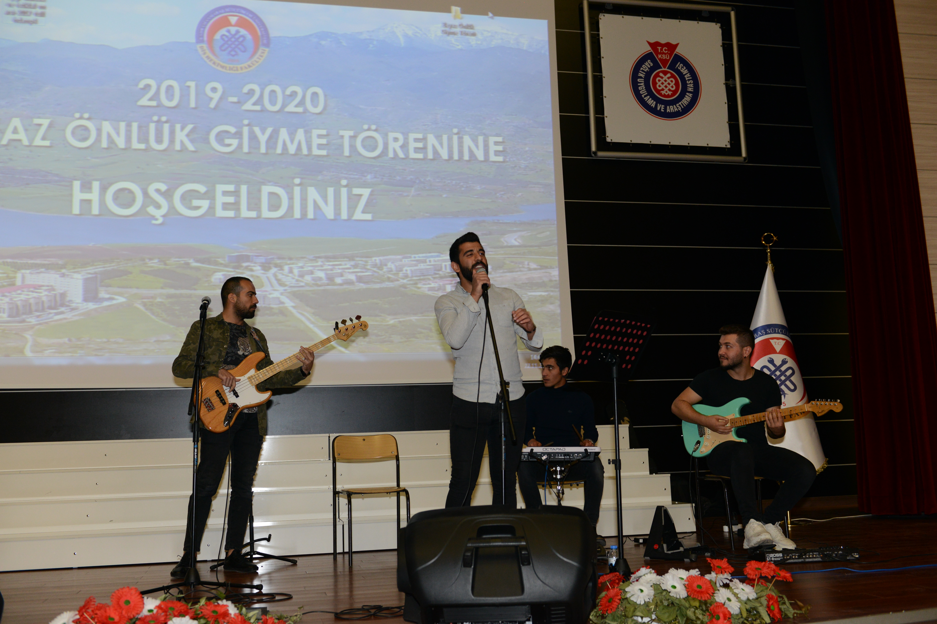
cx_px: 468
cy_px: 312
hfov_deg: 54.4
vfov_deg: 37.9
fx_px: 911
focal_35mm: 35
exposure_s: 1/60
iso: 1250
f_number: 4
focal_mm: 35
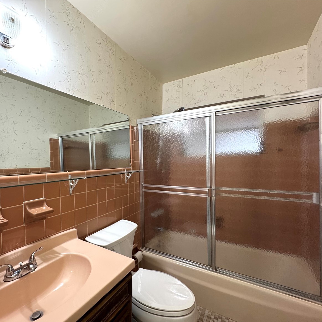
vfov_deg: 84.0
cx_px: 129
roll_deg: +0.9
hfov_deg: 82.9
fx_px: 179
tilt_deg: -1.5
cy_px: 165
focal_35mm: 17
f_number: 2.2
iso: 200
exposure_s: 1/60
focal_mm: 2.22
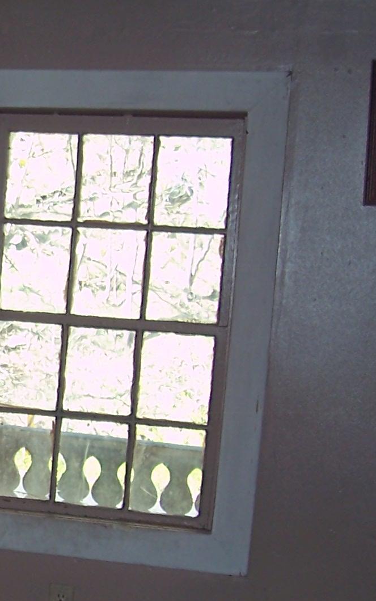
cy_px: 380
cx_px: -300
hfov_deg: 13.5
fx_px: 1426
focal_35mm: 87
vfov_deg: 23.7
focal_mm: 5.6
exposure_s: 1/60
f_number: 2.7
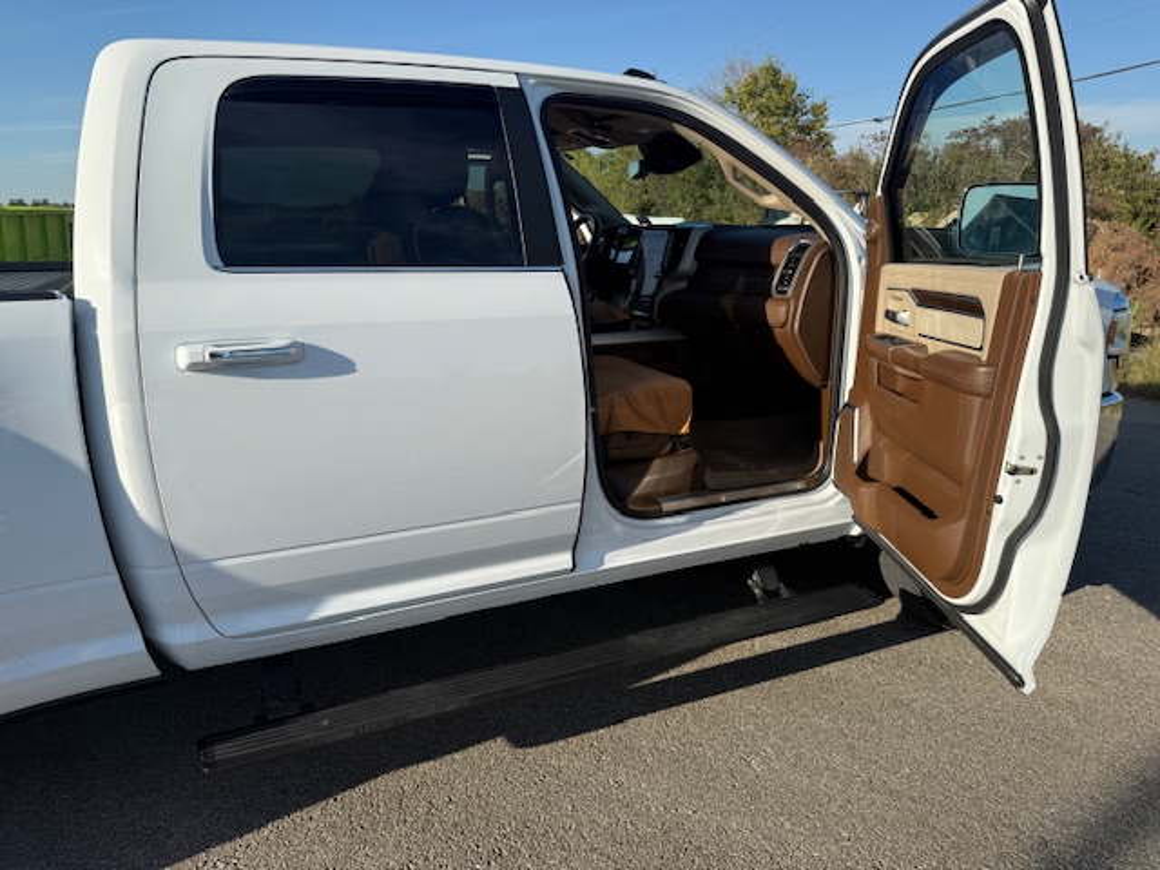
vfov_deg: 56.8
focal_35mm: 24
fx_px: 804
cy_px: 435
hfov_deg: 71.6
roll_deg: -0.1
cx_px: 580
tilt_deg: -14.0
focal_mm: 6.76
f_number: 1.78
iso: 80
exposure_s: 1/3953
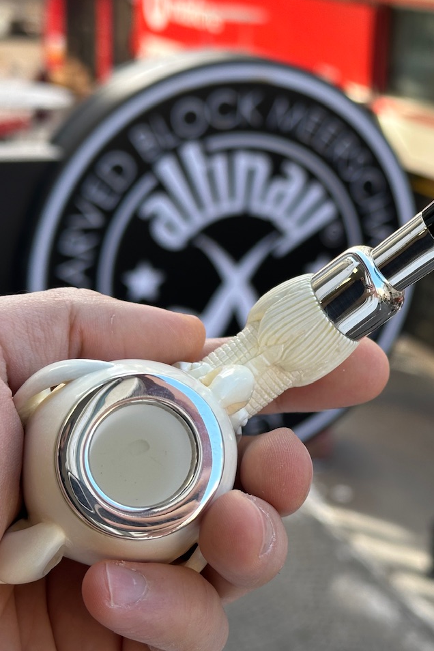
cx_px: 349
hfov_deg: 20.1
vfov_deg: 30.1
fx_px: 1211
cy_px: 324
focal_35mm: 67
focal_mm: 6.86
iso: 64
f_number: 1.78
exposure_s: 1/426
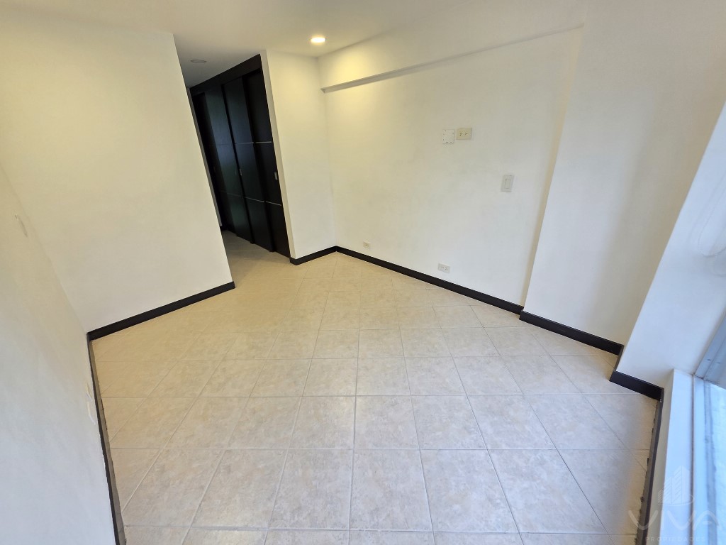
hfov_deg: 106.2
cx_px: 363
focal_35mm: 13
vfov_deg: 89.9
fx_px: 273
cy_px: 272
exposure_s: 1/34.3
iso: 80
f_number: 1.9
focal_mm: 2.2
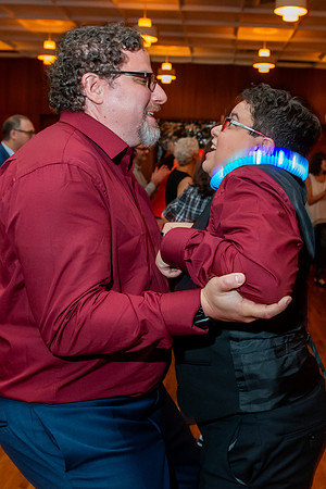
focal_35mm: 43
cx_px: 236
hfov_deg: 30.6
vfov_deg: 45.0
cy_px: 201
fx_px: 587
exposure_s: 1/60
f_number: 4
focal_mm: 24
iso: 4000
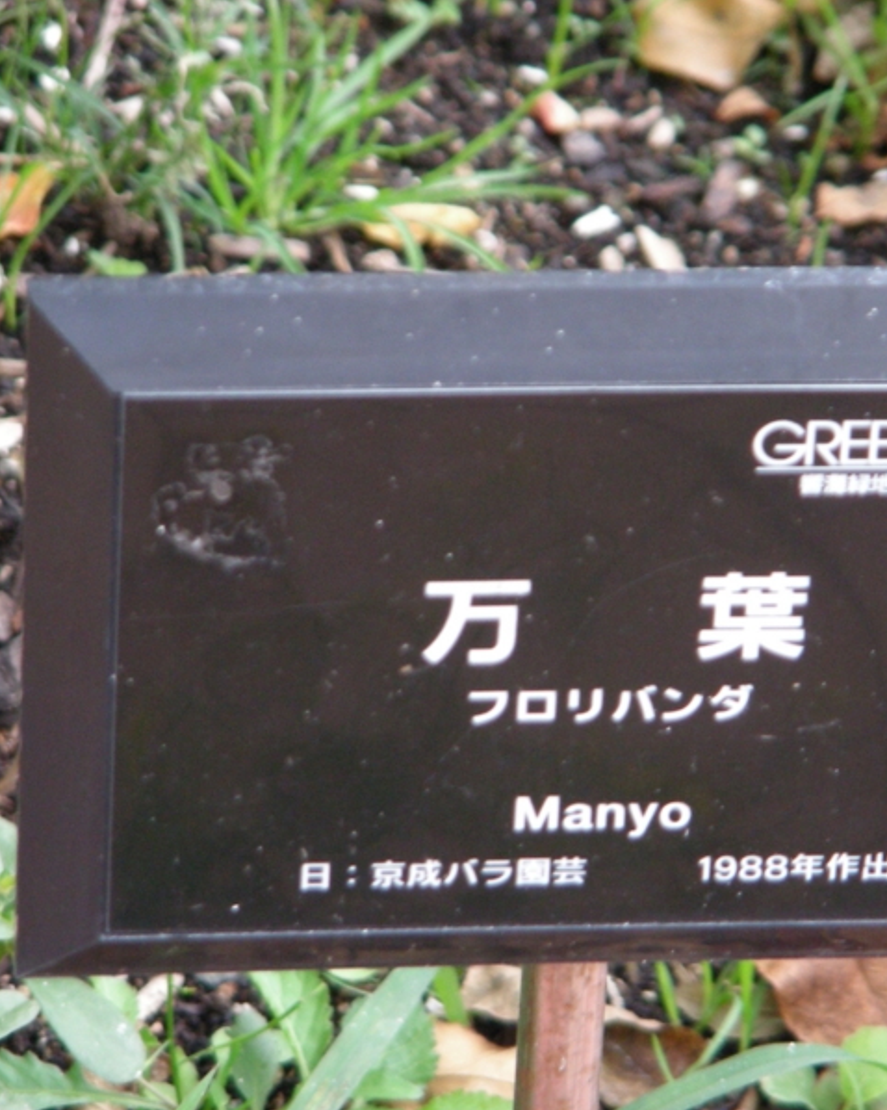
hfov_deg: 6.0
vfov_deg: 7.6
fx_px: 8405
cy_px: 555
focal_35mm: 256
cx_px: 592
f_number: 3.5
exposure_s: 1/128
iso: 195
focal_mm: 32.7
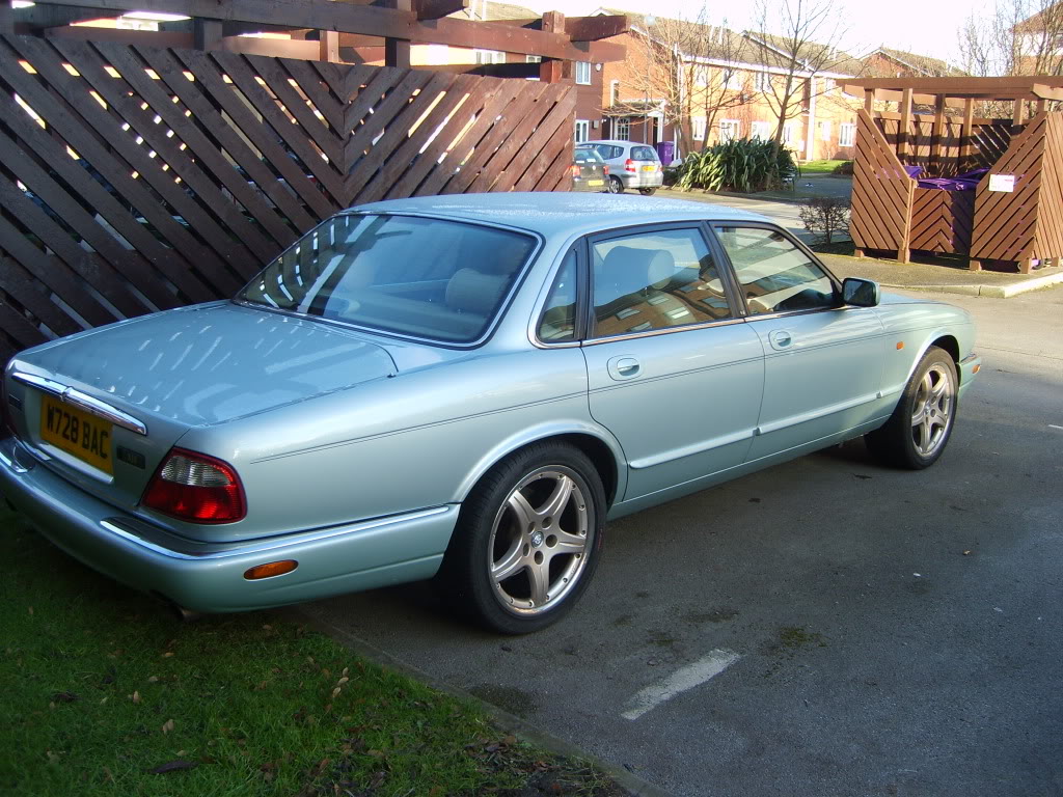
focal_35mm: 35
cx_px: 532
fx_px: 1075
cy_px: 398
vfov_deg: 40.7
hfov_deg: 52.6
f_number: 2.8
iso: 50
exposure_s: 1/125
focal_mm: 5.8
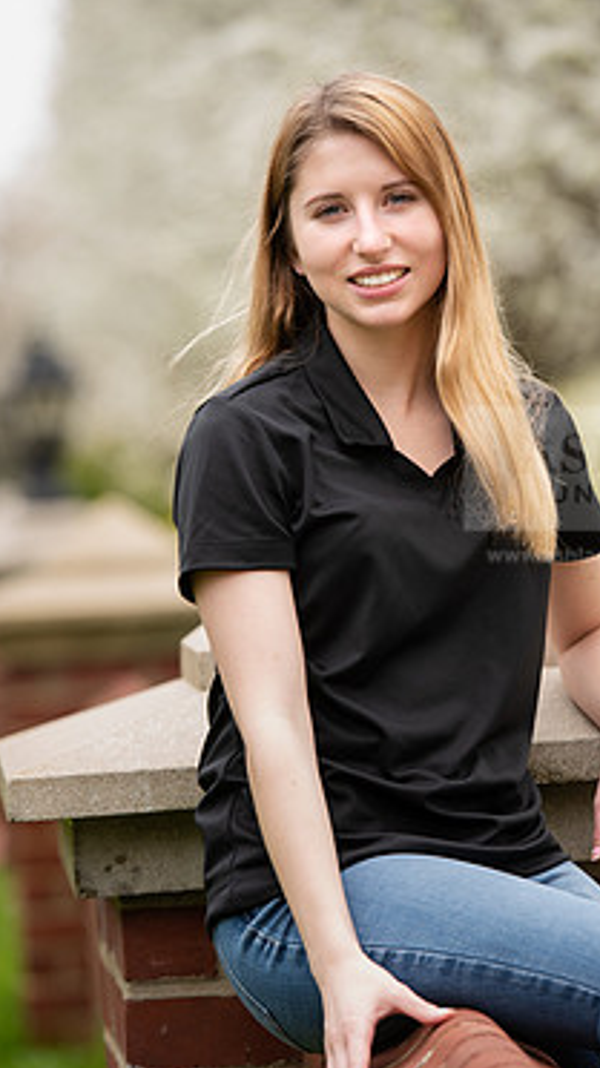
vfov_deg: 10.3
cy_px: 586
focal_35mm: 209
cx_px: 419
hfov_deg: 5.8
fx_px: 5917
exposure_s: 1/200
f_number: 4
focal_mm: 165
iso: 64
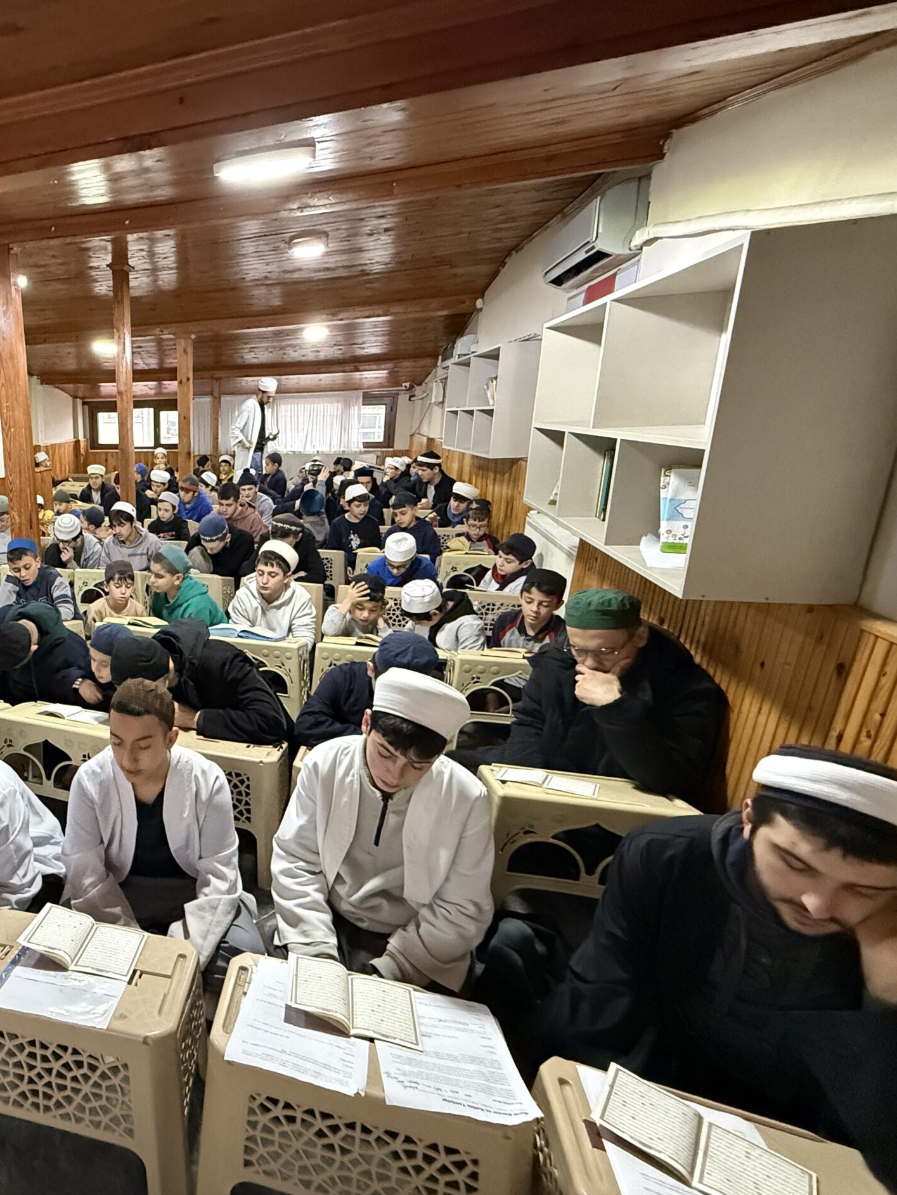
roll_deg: +1.8
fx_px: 656
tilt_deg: -16.2
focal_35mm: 19
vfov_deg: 84.7
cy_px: 601
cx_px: 135
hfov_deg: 60.9
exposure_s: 1/50
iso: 1000
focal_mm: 2.22
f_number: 2.2
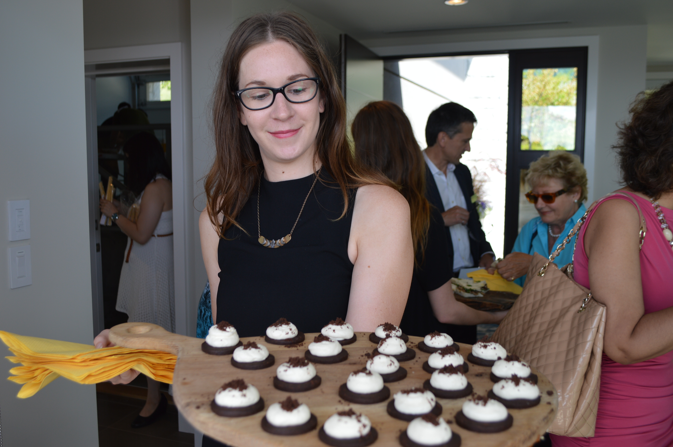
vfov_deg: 39.9
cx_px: 336
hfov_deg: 57.3
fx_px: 616
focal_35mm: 33
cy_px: 224
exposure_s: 1/100
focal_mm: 22
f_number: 5
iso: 100
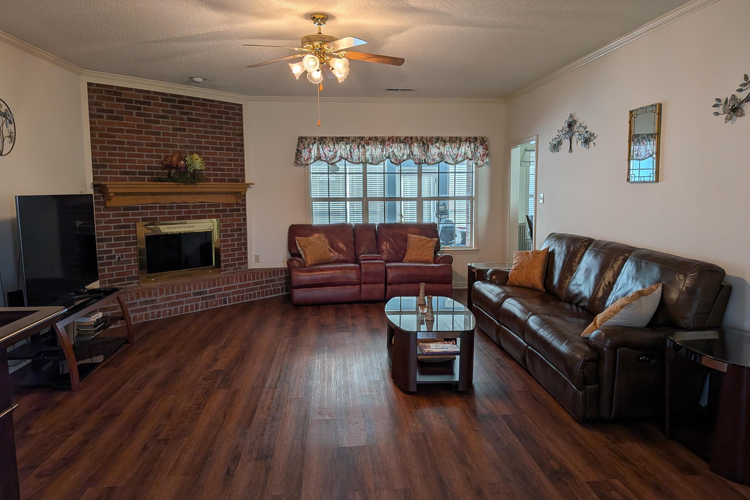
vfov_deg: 51.3
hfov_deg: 71.5
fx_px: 521
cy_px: 247
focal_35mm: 25
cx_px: 375
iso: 32
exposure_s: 1/202
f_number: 1.7
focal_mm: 4.53
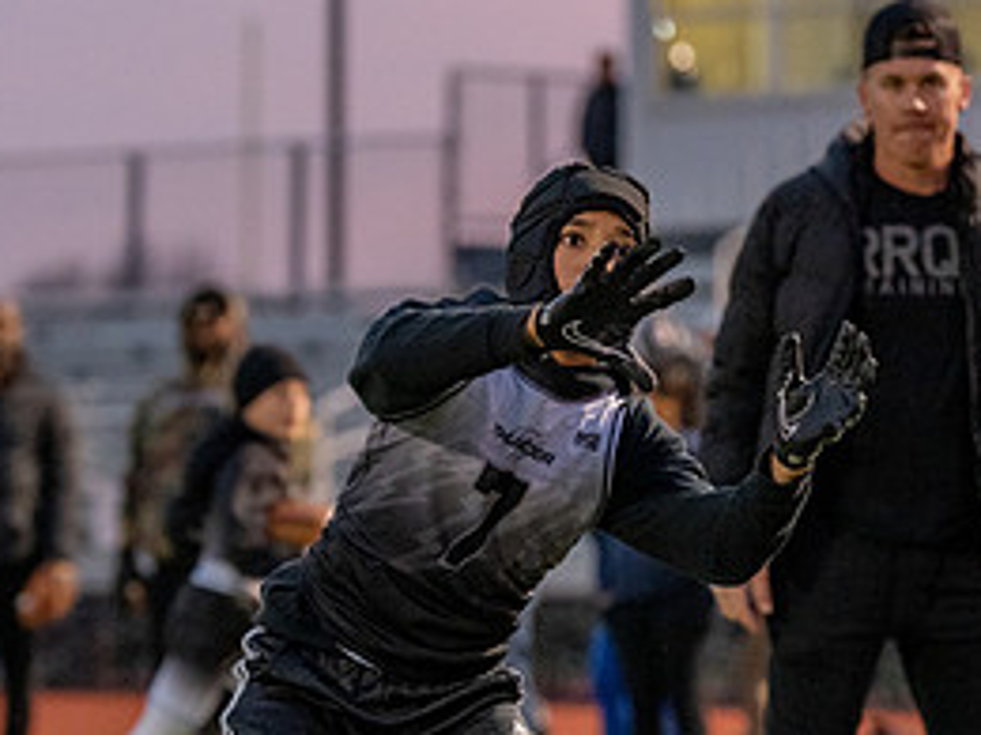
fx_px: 7737
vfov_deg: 5.4
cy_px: 475
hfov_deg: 7.3
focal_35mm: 273
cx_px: 334
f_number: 2.8
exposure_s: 1/1000
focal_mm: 106
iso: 4000
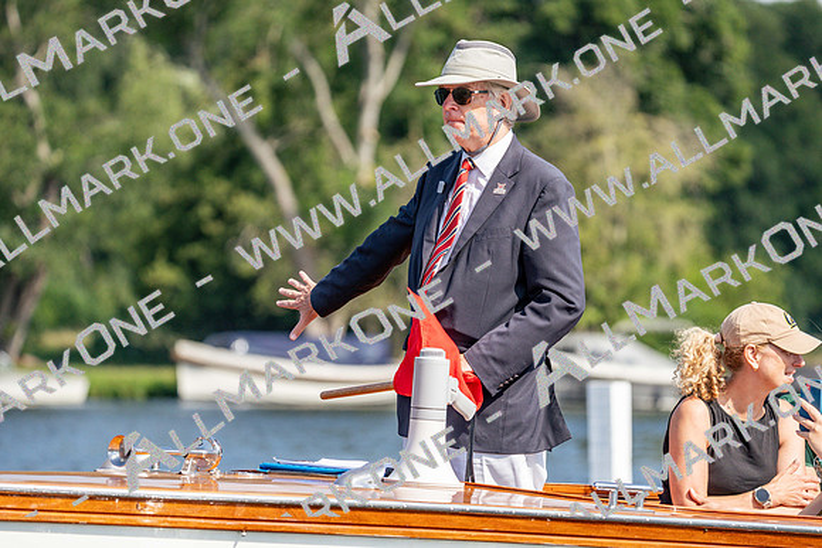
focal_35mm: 286
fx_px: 6532
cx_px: 411
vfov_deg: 4.8
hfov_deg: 7.2
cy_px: 274
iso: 500
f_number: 5.6
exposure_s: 1/2000
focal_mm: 286
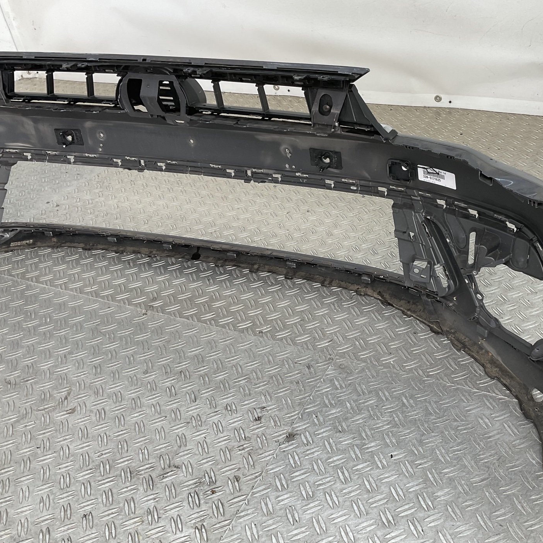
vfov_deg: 44.9
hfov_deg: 44.6
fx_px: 657
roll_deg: +4.4
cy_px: 269
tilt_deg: -35.2
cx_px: 334
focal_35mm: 37
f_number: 1.8
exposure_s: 1/120
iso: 16
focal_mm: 3
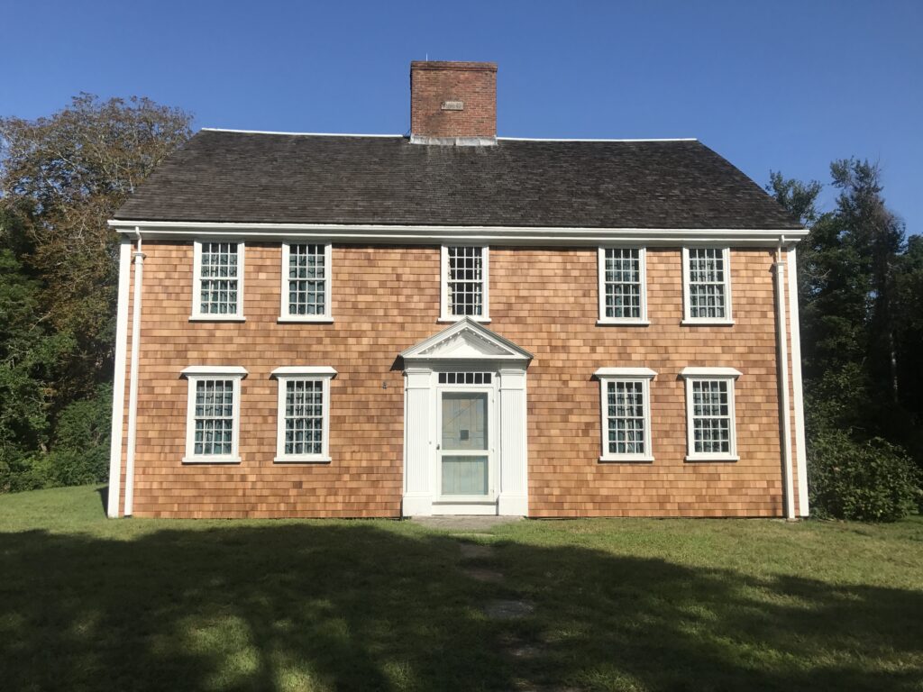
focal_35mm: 28
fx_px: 747
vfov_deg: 49.7
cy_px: 346
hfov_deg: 63.4
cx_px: 462
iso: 20
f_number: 1.8
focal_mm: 4
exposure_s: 1/3425
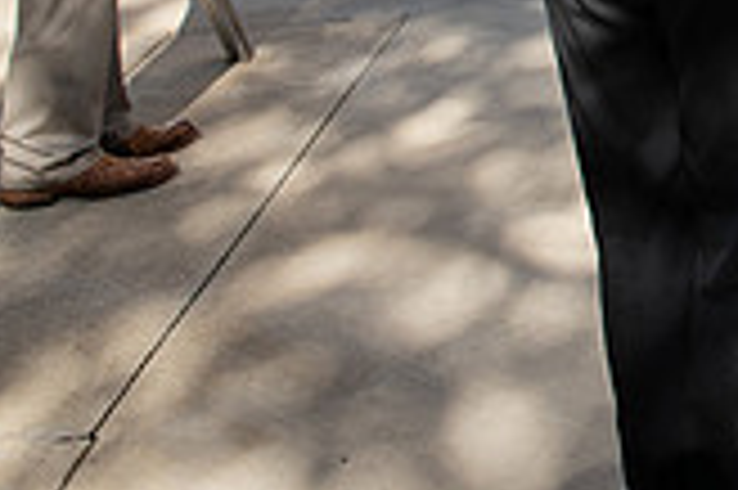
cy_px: -290
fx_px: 1741
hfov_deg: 20.1
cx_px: 1156
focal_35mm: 85
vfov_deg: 14.7
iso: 400
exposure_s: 1/640
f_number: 5.6
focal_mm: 24
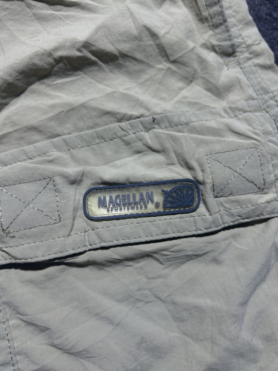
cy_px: 186
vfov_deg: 67.3
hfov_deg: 53.1
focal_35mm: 26
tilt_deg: -49.4
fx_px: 278
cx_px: 139
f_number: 1.5
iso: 32
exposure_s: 1/125
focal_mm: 5.7
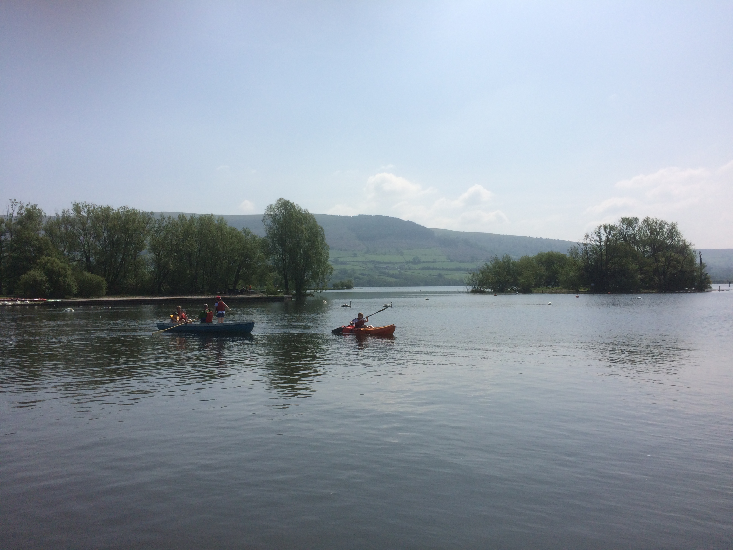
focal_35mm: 29
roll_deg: +1.4
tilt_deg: -0.7
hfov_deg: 61.7
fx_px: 614
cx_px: 366
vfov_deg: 48.2
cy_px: 275
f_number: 2.2
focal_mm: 4.15
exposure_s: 1/5882
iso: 40
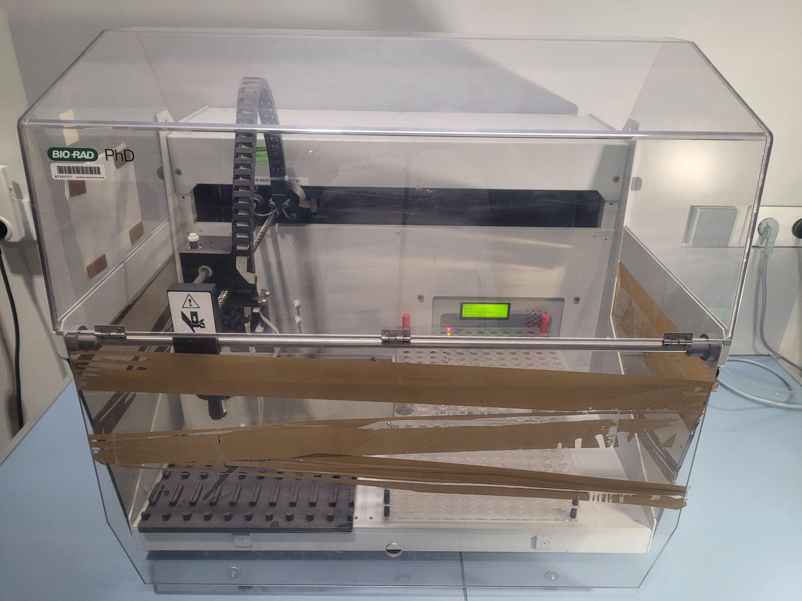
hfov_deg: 67.3
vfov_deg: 53.1
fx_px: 602
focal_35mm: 26
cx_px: 401
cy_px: 300
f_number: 1.8
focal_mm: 5.4
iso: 200
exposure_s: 1/100
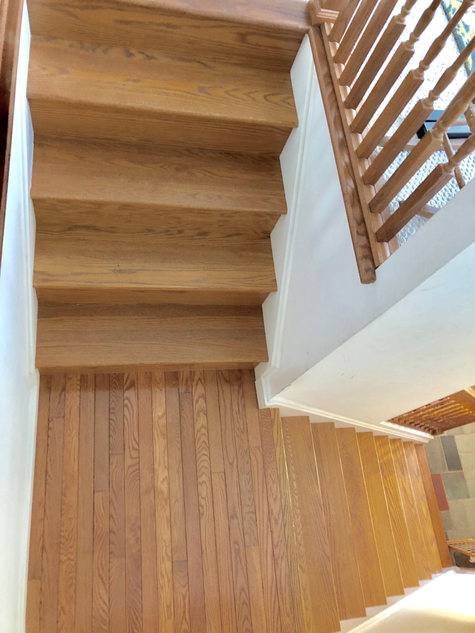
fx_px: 512
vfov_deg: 63.4
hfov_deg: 49.7
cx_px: 238
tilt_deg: -62.0
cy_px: 316
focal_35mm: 28
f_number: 1.8
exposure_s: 1/5
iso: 100
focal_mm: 3.99
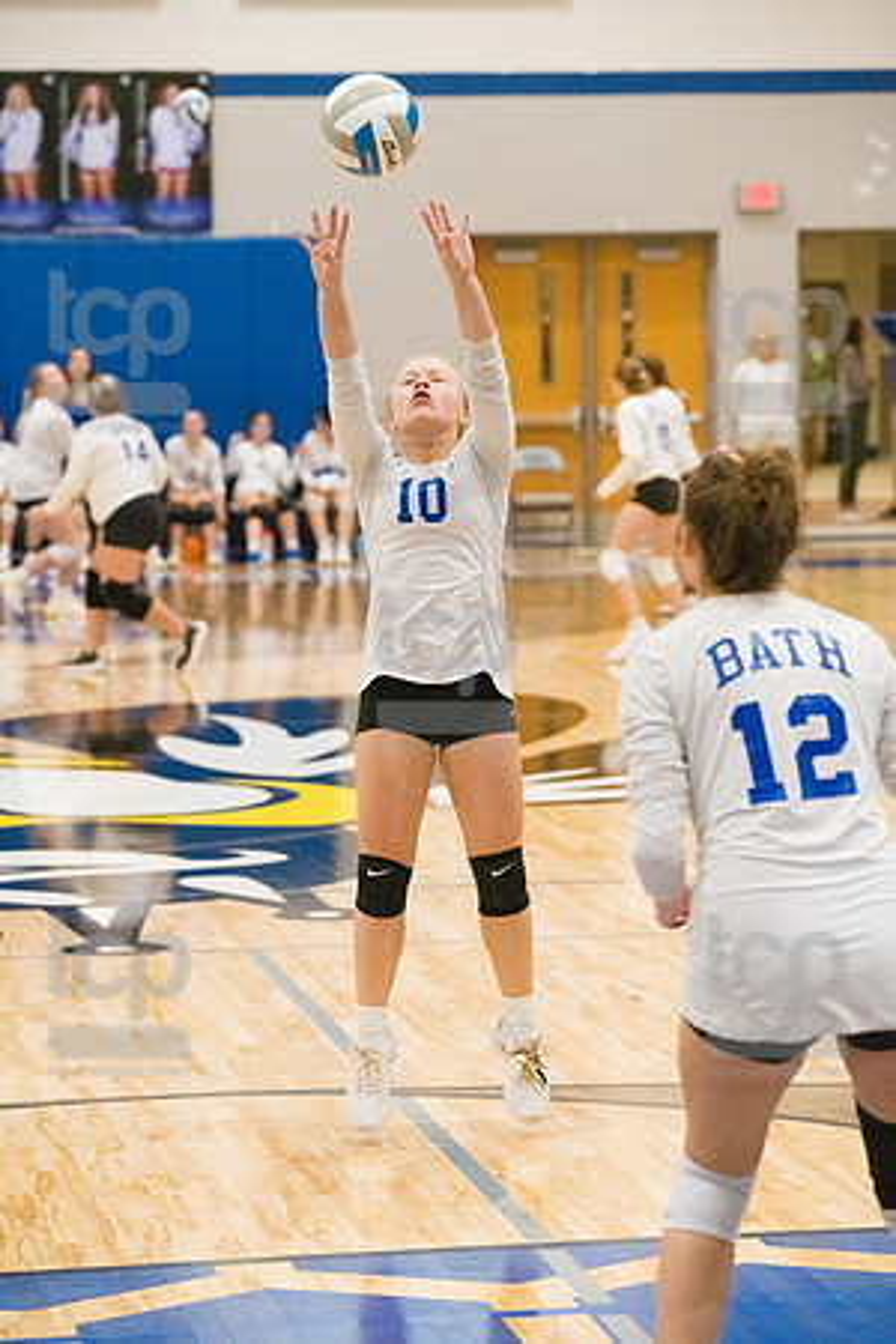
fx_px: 4554
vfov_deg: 16.8
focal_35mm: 122
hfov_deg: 11.2
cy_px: 672
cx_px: 448
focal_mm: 122
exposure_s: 1/1600
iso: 10000
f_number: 4.5
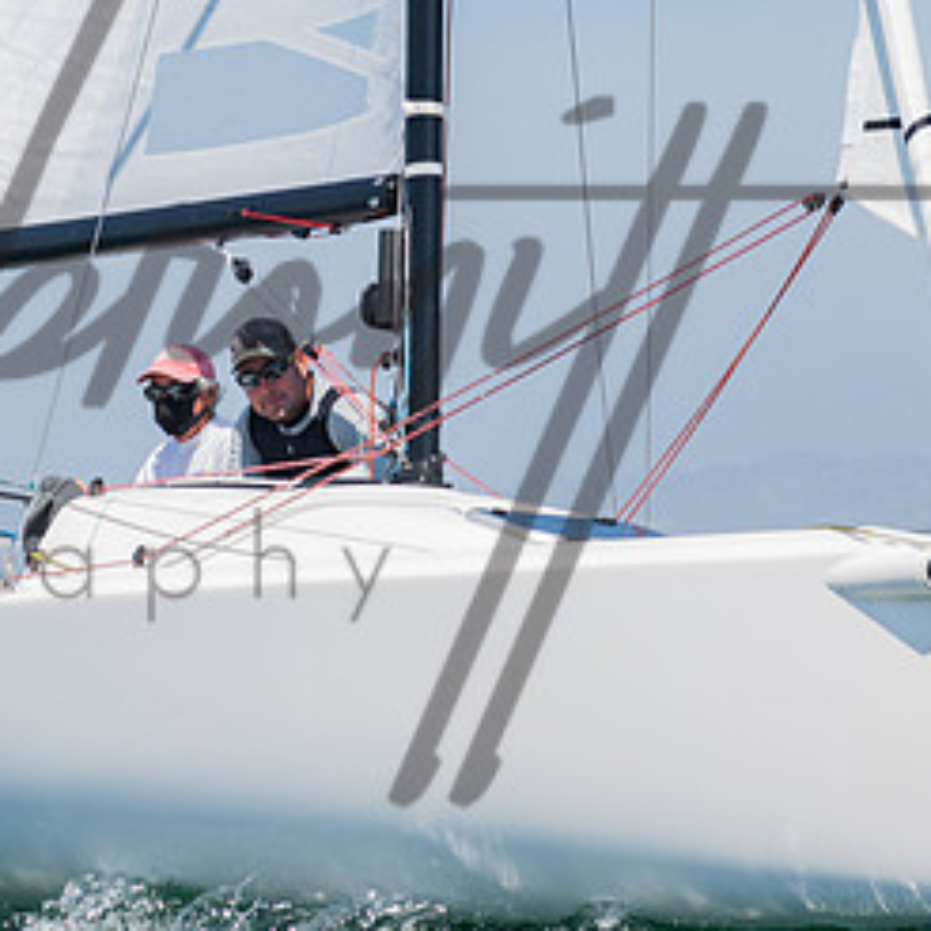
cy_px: 282
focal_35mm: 295
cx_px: 223
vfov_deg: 5.9
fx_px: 8976
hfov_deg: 5.9
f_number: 6.3
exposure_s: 1/1000
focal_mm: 98
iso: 200
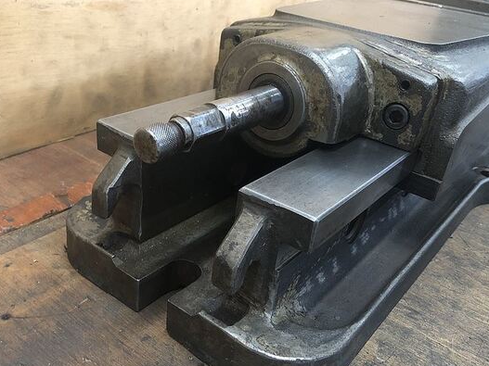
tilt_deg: -31.8
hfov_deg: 53.8
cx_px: 216
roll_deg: -6.4
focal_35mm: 34
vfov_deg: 41.7
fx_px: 480
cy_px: 208
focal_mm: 3.99
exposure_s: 1/10
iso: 100
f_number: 1.8
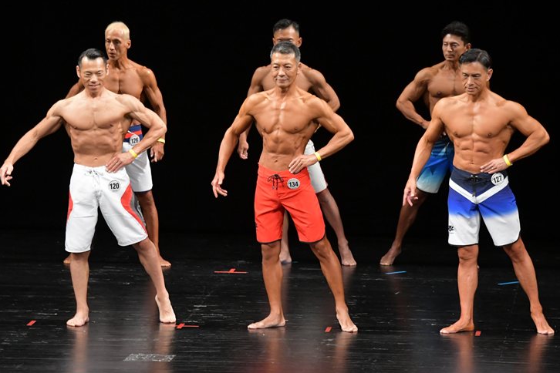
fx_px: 3733
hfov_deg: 8.6
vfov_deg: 5.7
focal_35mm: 240
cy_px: 179
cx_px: 286
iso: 3200
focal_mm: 150
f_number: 5.6
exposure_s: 1/400
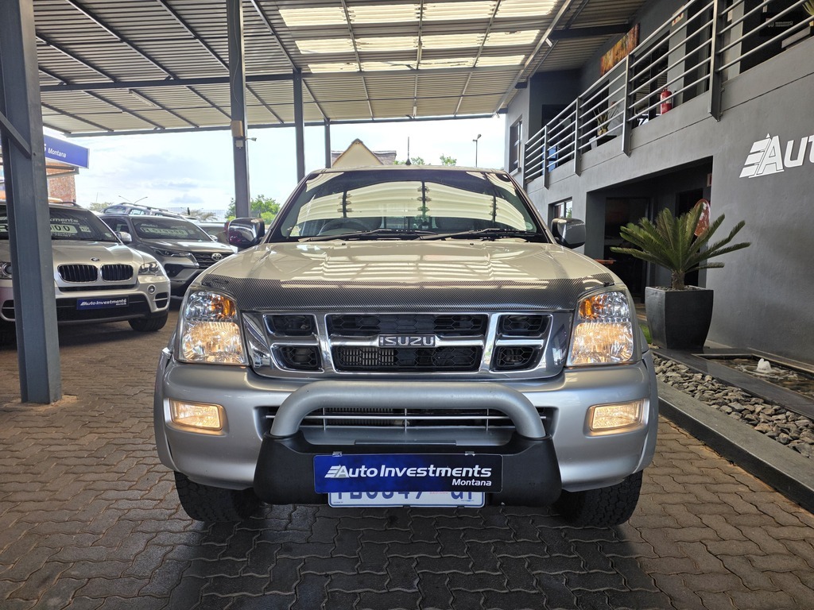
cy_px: 305
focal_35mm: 23
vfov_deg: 58.9
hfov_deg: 73.9
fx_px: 541
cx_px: 407
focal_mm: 6.25
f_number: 1.7
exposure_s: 1/359
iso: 32
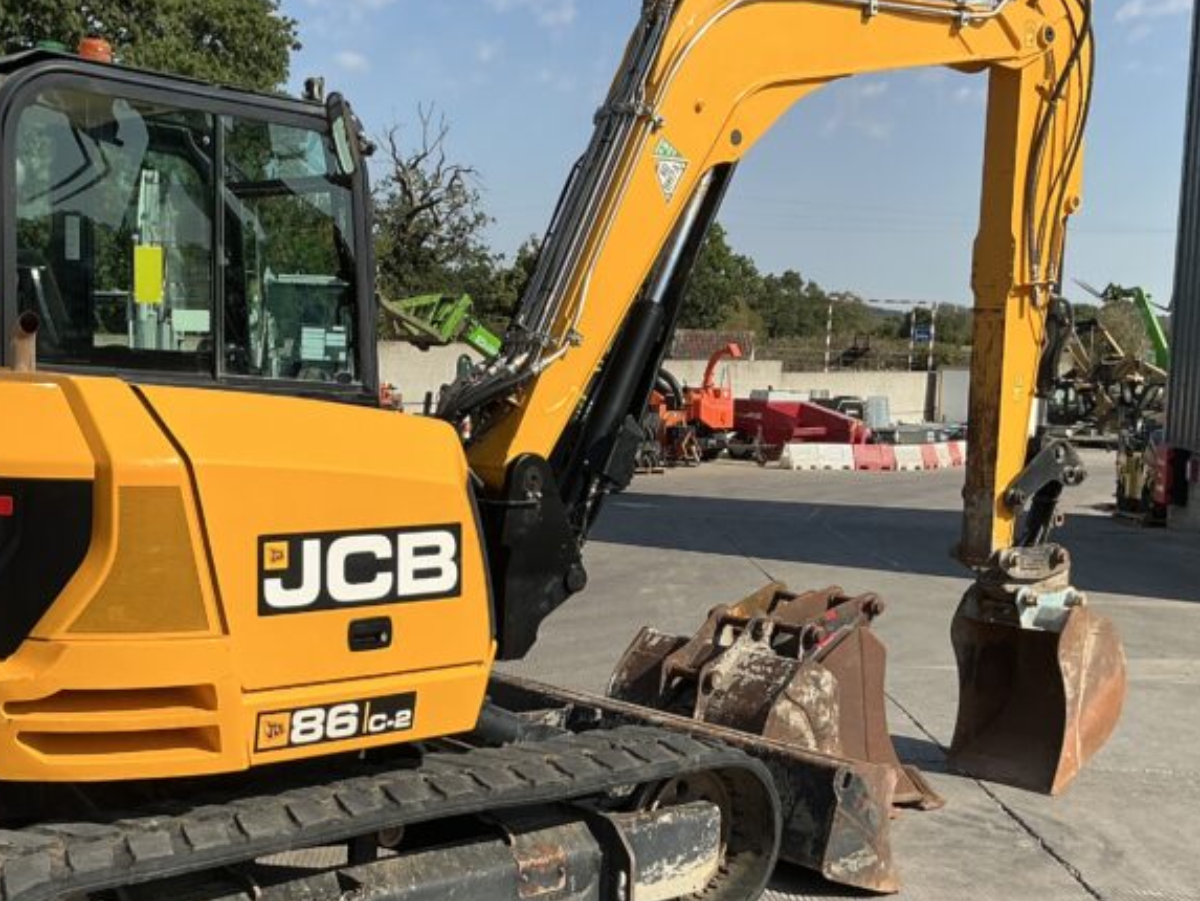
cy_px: 484
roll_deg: -2.1
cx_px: 475
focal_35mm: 50
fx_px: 1734
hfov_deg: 38.0
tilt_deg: -4.1
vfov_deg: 29.1
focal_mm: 3
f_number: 1.8
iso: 25
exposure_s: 1/2058
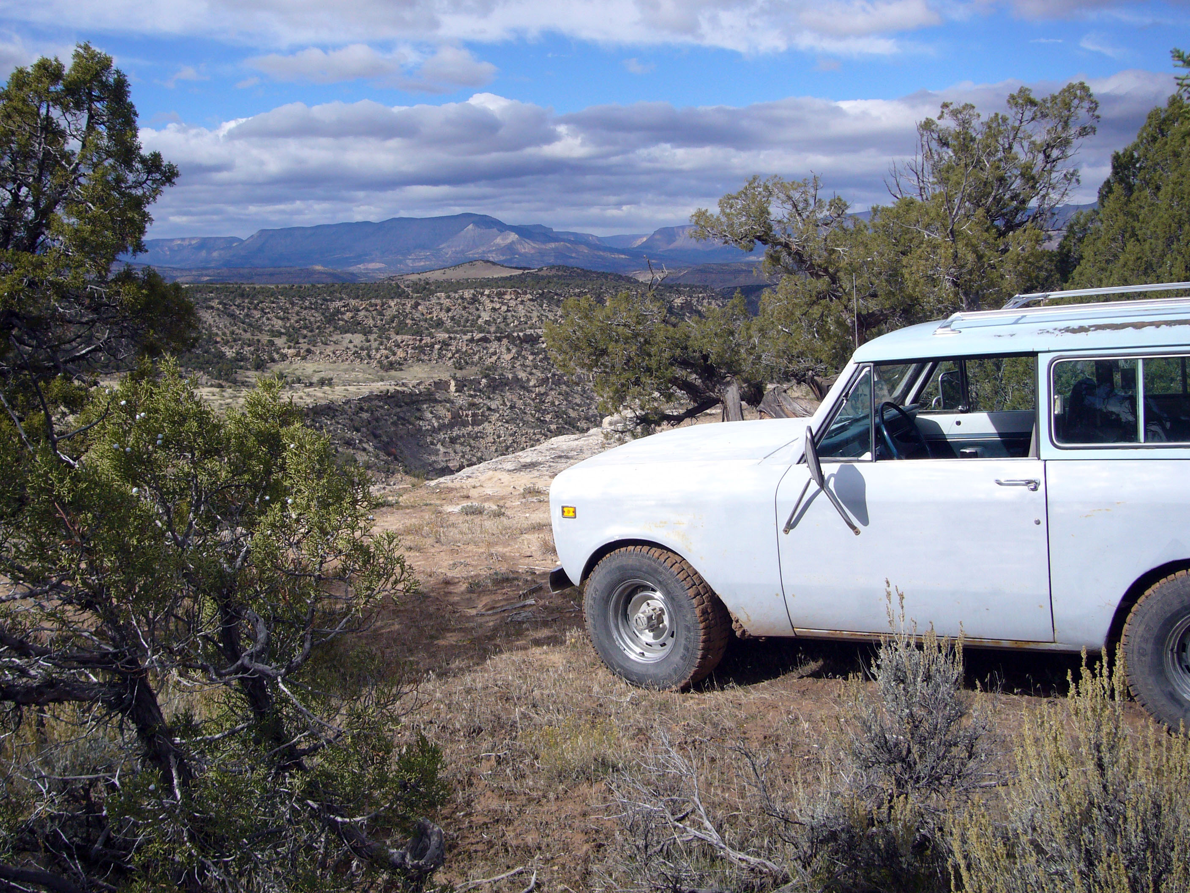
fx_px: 1341
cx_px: 595
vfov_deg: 36.8
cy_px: 446
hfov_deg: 47.9
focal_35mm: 39
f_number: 6.3
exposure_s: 1/500
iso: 80
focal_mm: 6.4
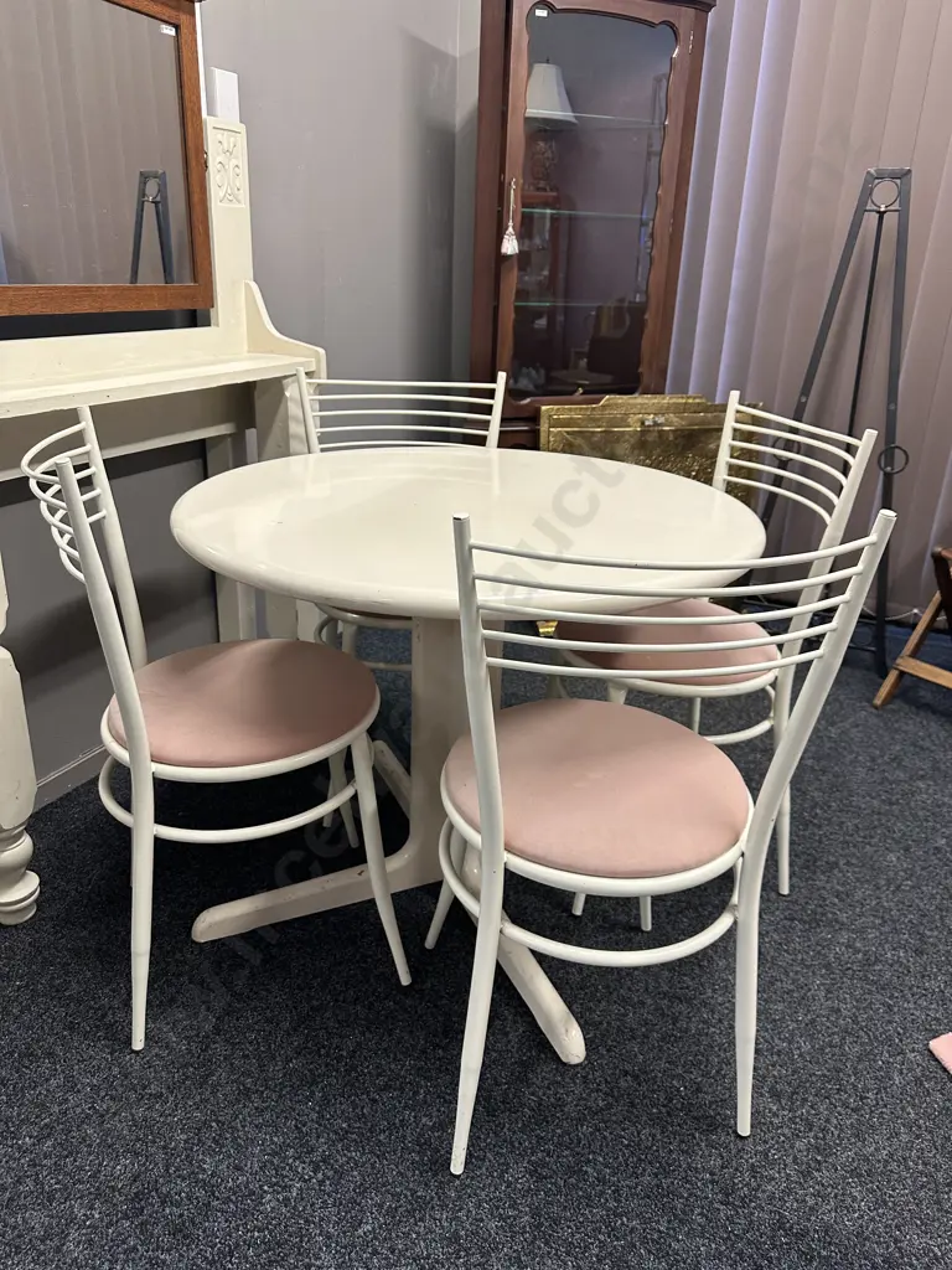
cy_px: 635
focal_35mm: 24
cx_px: 476
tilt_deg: -22.1
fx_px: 880
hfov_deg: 56.8
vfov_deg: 71.6
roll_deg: -2.1
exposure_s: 1/100
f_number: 1.78
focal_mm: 6.86
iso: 200
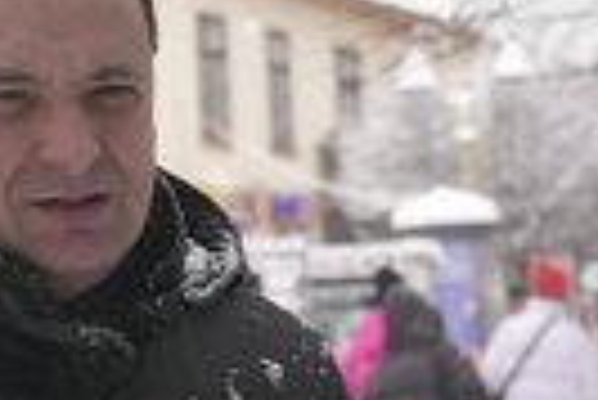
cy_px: 267
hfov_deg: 13.6
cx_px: 166
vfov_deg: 9.2
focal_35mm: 150
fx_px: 2494
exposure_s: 1/100
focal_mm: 50
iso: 100
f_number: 5
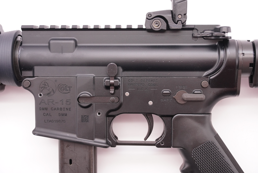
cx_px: 129
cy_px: 86
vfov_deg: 23.2
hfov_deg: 34.2
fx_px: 419
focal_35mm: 58
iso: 1000
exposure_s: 1/125
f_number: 5.6
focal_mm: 39
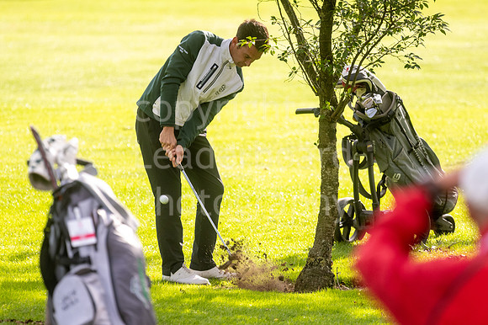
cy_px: 153
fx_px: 6455
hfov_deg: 4.3
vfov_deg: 2.9
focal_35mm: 476
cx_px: 258
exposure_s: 1/800
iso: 400
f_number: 4
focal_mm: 300
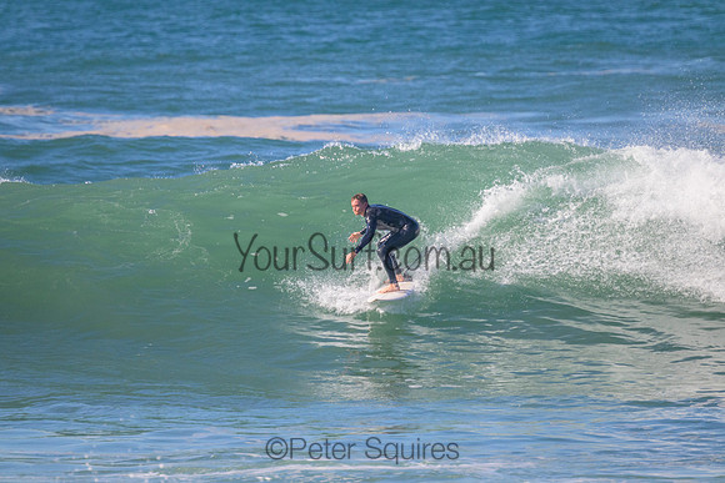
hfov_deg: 2.6
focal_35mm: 800
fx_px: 16114
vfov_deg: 1.7
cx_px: 362
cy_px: 242
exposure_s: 1/2000
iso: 1600
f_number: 11
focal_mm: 800
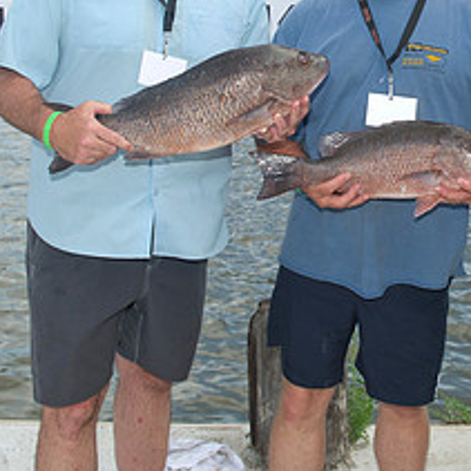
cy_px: 74
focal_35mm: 63
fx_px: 970
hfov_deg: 26.8
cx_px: 371
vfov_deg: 26.6
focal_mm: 27
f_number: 6.3
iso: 125
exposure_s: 1/250
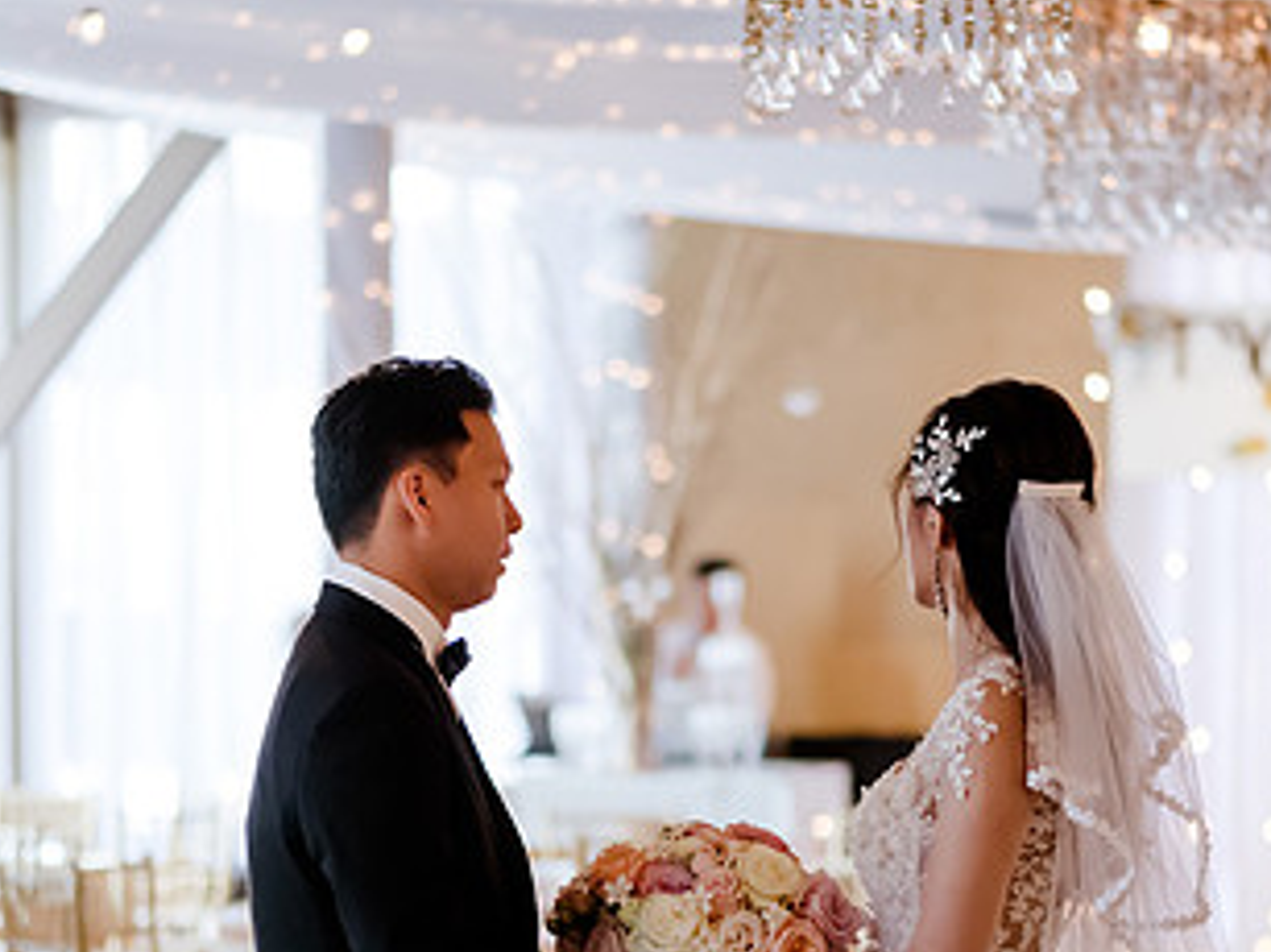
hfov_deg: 10.3
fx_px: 7047
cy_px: 631
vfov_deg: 7.7
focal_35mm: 192
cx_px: 699
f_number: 2.8
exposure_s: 1/320
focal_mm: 105
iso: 2500
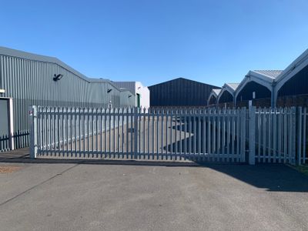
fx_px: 231
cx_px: 154
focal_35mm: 26
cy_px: 116
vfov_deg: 53.1
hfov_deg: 67.3
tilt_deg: -4.0
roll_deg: +0.7
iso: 25
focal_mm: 4.25
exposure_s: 1/1661
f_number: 1.8
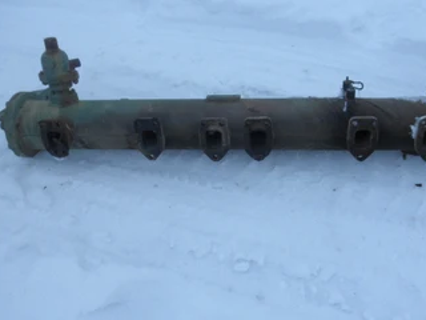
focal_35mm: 35
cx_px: 249
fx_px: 431
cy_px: 157
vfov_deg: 40.7
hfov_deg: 52.4
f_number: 3
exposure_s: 1/200
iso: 64
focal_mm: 5
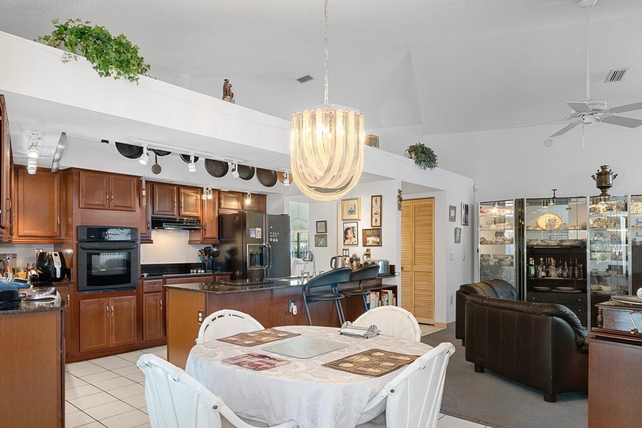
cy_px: 255
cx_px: 300
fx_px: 421
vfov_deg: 53.5
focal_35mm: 24
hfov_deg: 74.6
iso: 640
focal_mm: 13
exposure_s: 1/1.25
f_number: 8
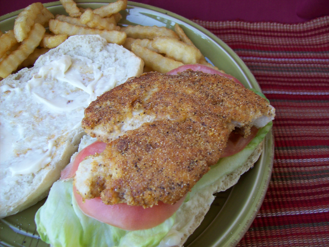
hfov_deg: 51.4
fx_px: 342
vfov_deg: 39.6
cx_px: 164
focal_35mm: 36
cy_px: 124
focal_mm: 6
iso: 81
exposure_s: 1/64
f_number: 2.7
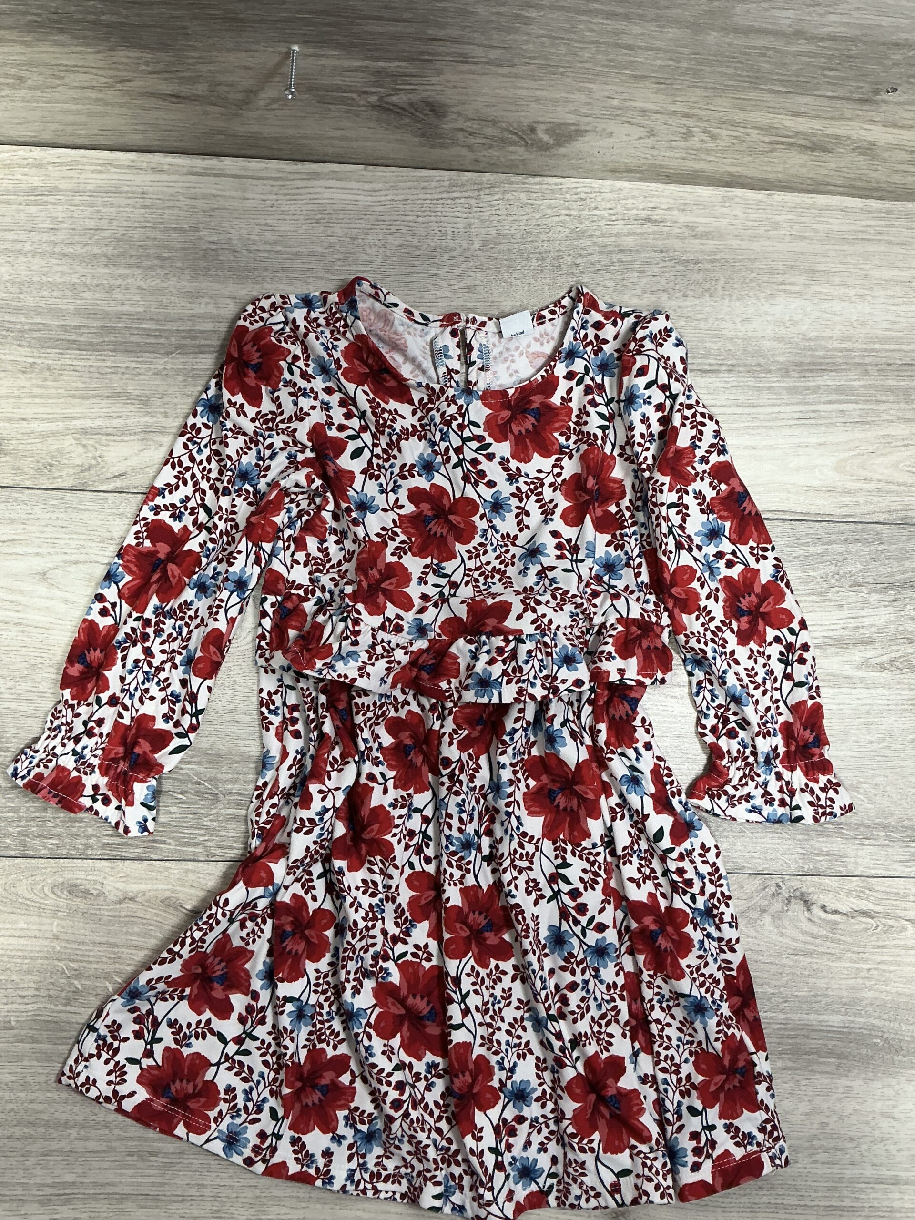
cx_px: 458
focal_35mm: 29
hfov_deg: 48.2
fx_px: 1022
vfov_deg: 61.7
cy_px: 610
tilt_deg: -83.5
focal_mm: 3
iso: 64
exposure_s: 1/50
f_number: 1.8
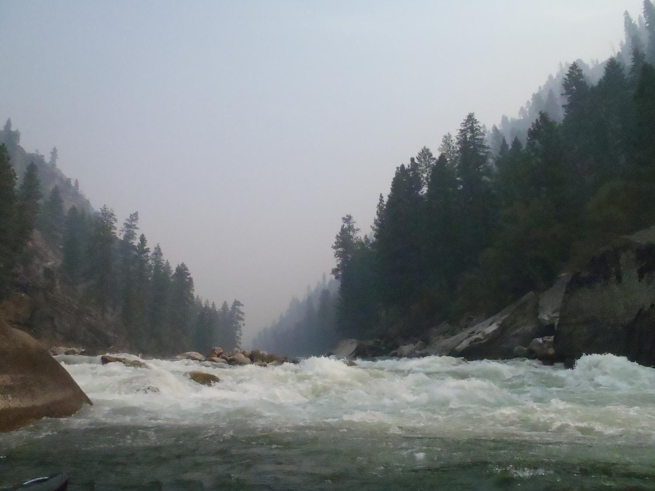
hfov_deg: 63.4
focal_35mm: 28
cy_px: 246
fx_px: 530
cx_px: 328
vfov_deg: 49.7
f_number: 10
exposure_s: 1/800
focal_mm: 5
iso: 800
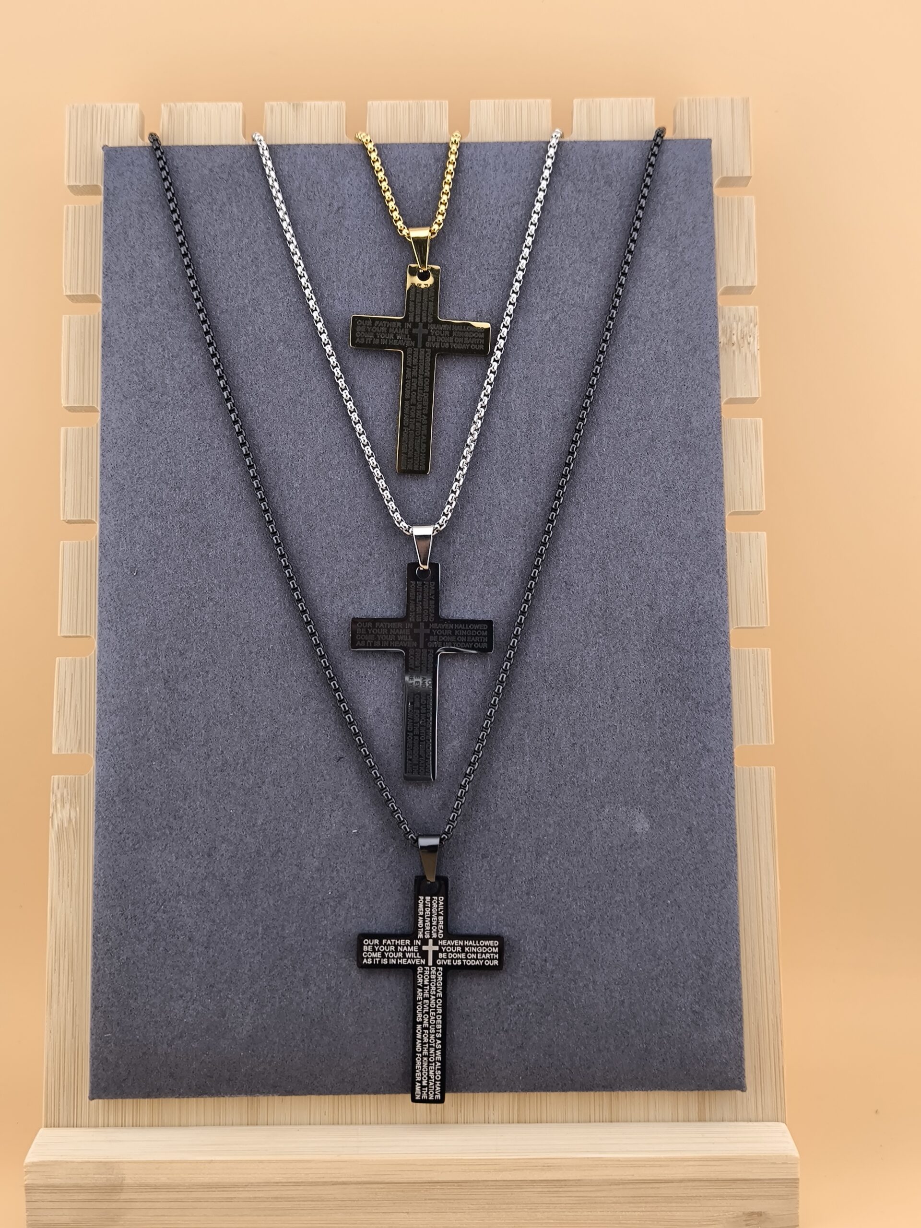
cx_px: 460
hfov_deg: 32.2
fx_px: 1596
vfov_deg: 42.1
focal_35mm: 45
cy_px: 614
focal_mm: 6.92
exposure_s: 1/517
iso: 50
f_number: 1.9
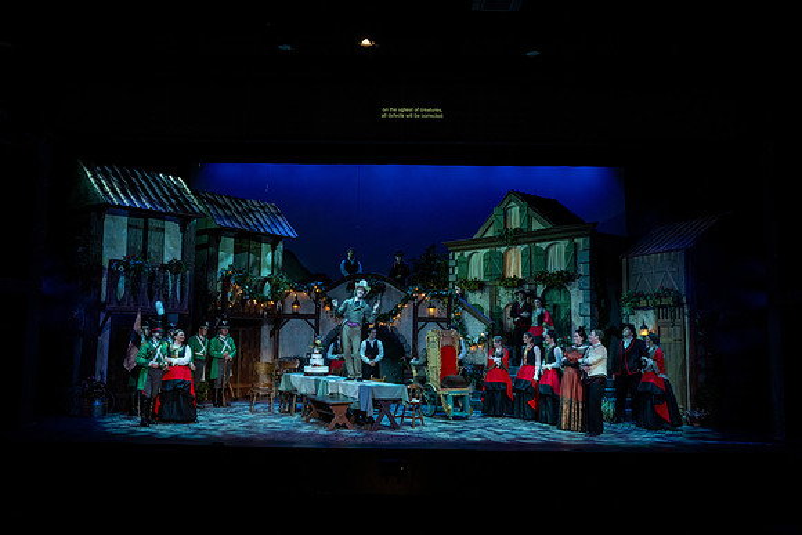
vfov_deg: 42.3
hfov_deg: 60.3
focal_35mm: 31
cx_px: 401
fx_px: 691
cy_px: 268
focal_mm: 31
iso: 1600
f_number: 5.6
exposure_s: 1/160
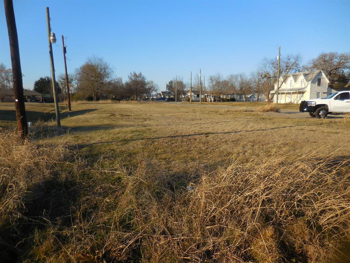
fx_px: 253
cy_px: 132
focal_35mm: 25
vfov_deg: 54.9
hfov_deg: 69.4
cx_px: 175
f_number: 3.3
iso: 125
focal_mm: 4.5
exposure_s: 1/1250
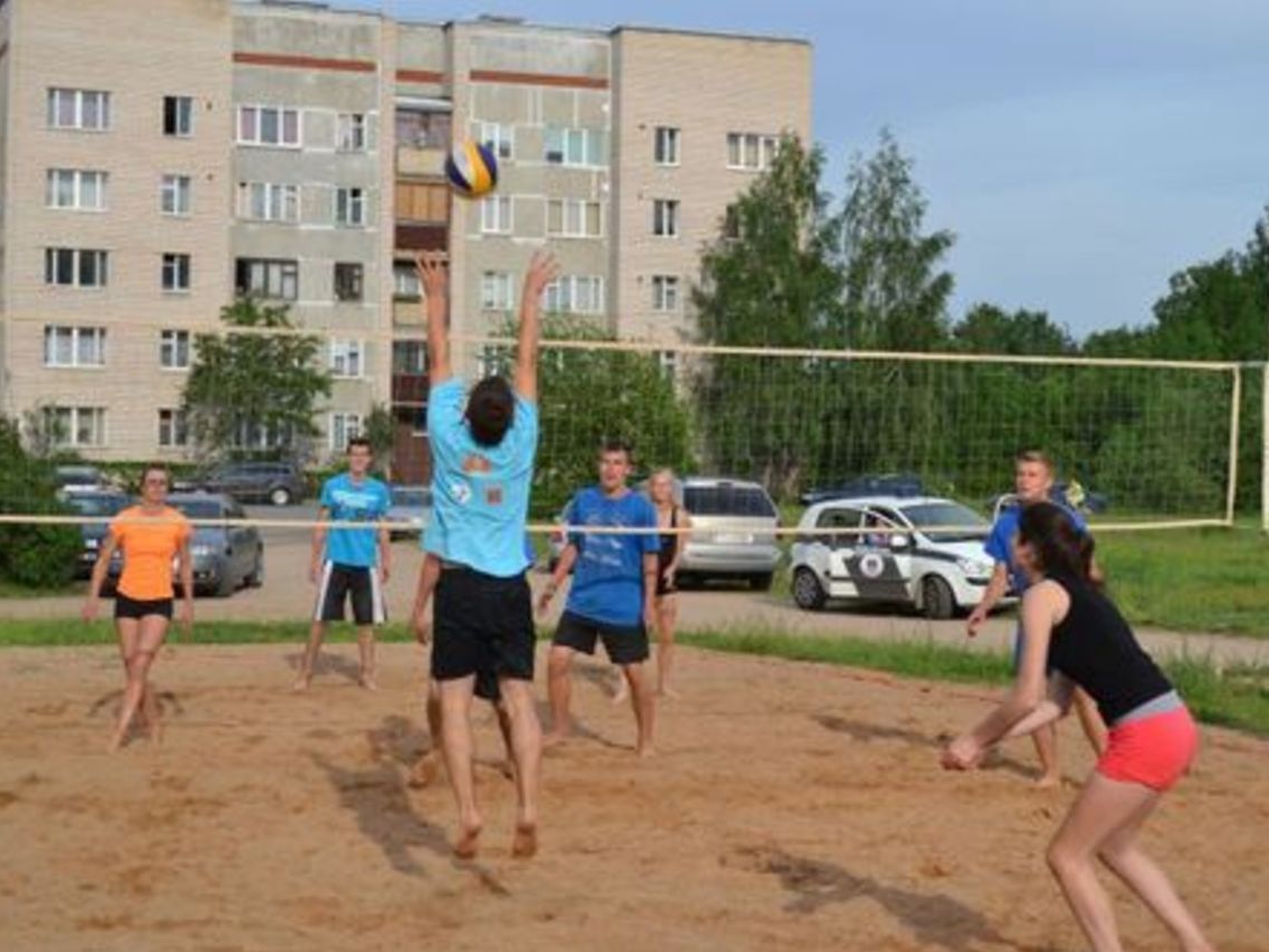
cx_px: 663
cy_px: 479
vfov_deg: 20.4
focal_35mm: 72
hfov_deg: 27.0
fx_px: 2640
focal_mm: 44
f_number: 8
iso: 100
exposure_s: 1/250
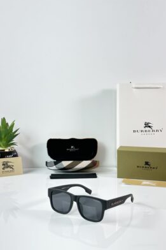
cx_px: 85
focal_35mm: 51
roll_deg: -0.1
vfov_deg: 38.9
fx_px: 353
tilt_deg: -6.4
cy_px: 124
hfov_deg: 26.5
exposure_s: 1/100
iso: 80
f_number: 1.78
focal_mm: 6.86
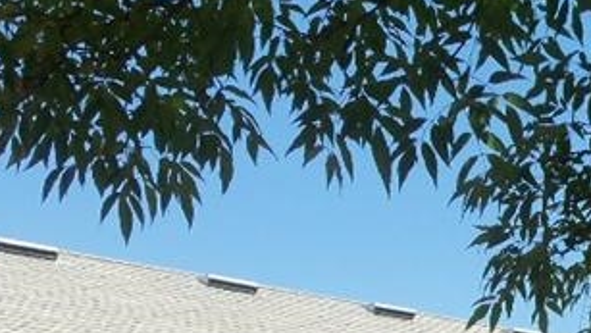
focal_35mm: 79
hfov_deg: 24.9
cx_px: 654
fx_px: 1239
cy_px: 548
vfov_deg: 14.0
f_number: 8.6
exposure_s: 1/125
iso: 80
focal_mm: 5.2
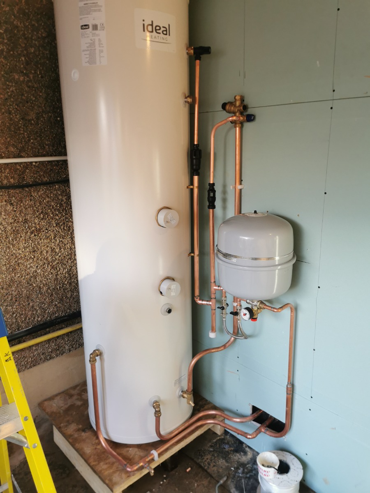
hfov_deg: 51.4
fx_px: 385
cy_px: 246
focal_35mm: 27
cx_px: 185
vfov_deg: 65.3
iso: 100
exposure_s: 1/100
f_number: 1.6
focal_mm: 5.56
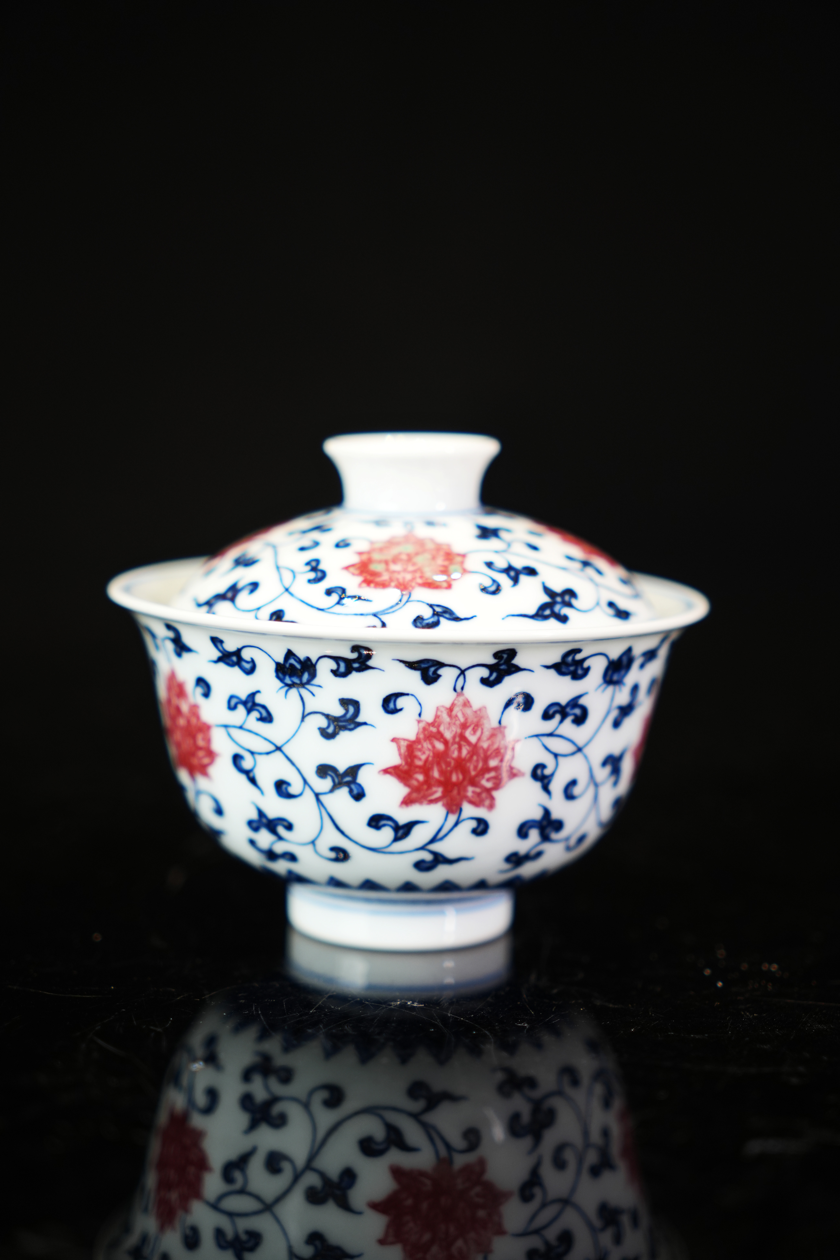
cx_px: 420
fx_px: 2205
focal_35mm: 63
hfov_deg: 21.6
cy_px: 630
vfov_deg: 31.9
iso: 320
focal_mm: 42
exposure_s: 1/60
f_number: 2.8
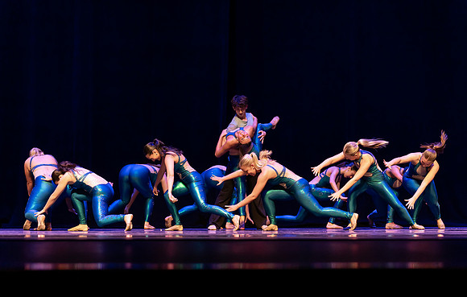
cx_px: 240
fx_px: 1226
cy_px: 160
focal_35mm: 96
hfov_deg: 21.6
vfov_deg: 13.8
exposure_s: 1/640
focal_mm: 91
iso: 3200
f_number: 2.8
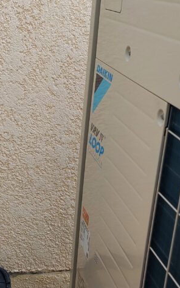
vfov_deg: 36.8
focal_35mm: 55
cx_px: 26
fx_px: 432
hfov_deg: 23.1
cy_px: 163
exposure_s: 1/211
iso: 40
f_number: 1.8
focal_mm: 5.23
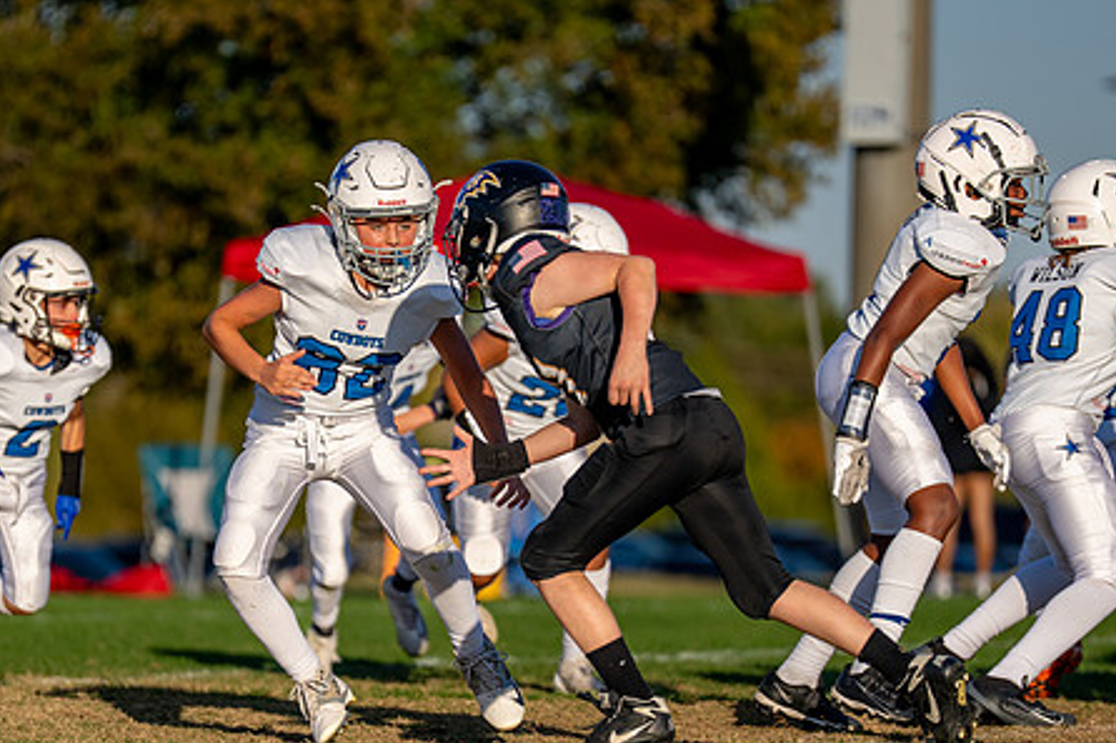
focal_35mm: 331
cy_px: 474
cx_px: 444
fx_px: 10257
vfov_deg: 4.1
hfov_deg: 6.2
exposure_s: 1/4000
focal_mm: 200
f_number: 2.8
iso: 200
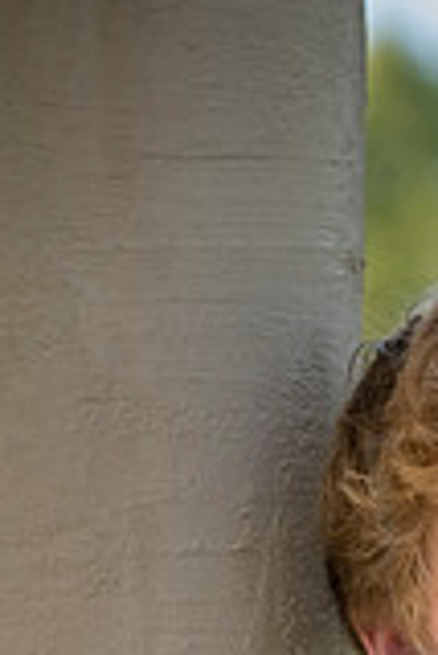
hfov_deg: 4.1
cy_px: 897
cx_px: 573
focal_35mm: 338
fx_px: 6155
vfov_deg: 6.0
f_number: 5
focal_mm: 120
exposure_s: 1/640
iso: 800
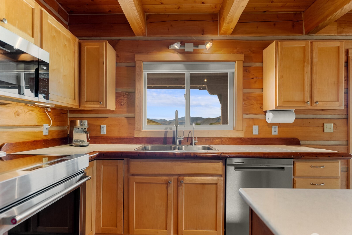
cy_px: 122
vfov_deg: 65.2
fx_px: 183
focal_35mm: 19
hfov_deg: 87.7
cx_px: 177
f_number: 2.8
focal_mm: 17.7
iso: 400
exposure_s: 1/15
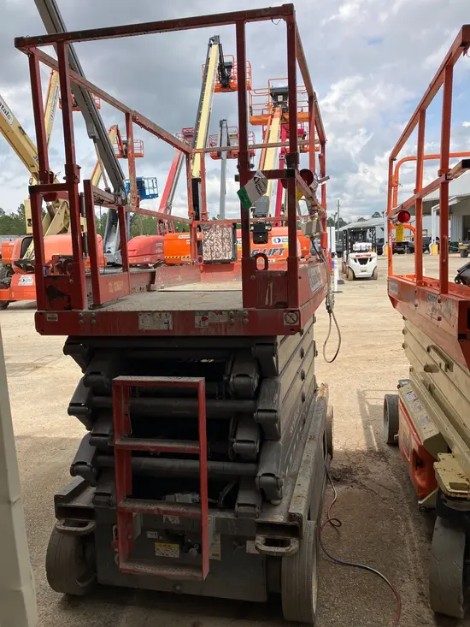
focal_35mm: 28
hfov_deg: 49.8
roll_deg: +0.7
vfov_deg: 63.4
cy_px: 314
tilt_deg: -6.1
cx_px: 235
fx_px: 507
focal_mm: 3.99
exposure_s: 1/1350
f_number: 1.8
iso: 32
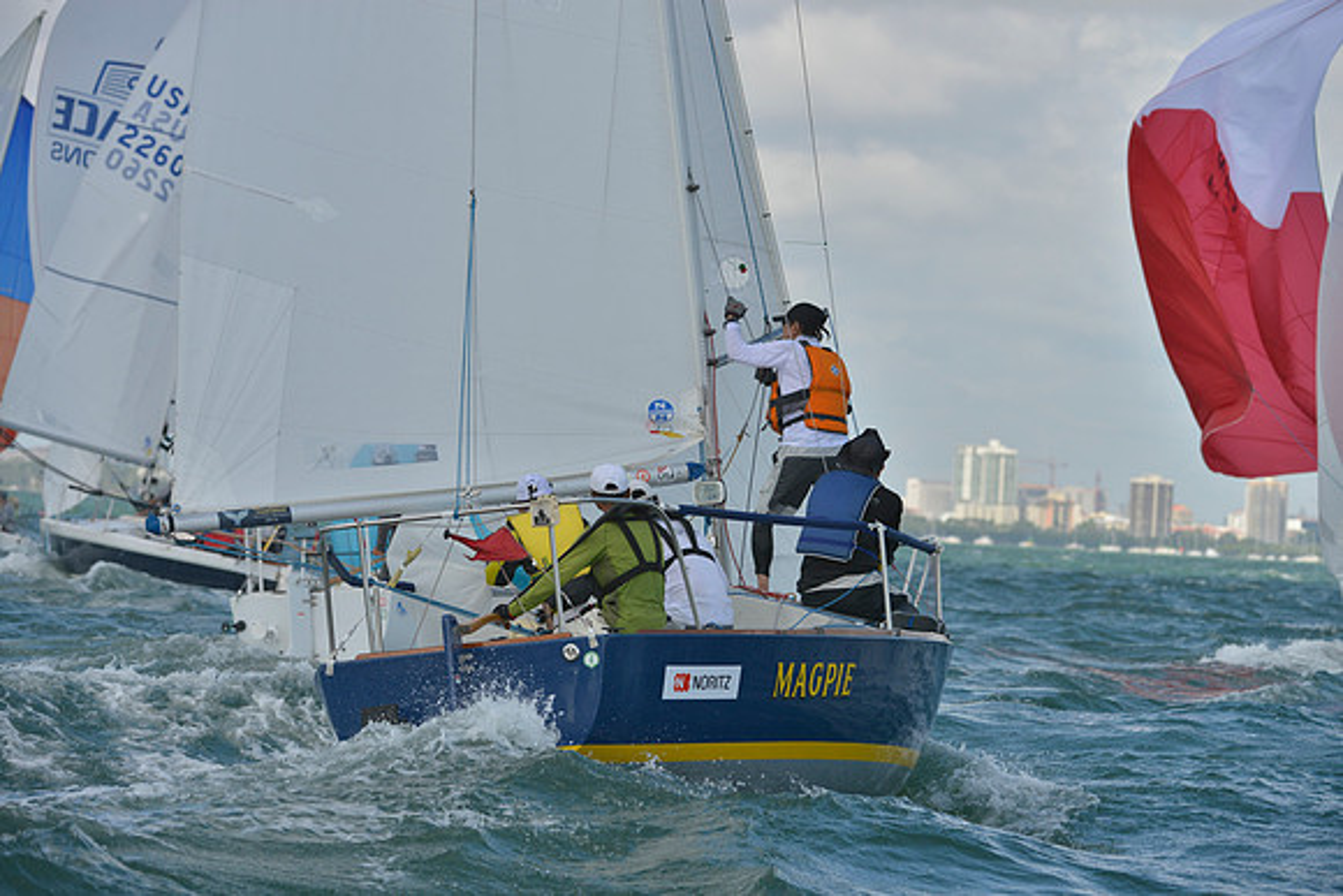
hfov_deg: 10.3
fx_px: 7463
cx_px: 672
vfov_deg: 6.9
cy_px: 448
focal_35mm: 200
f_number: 6.3
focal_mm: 200
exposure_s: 1/1250
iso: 280
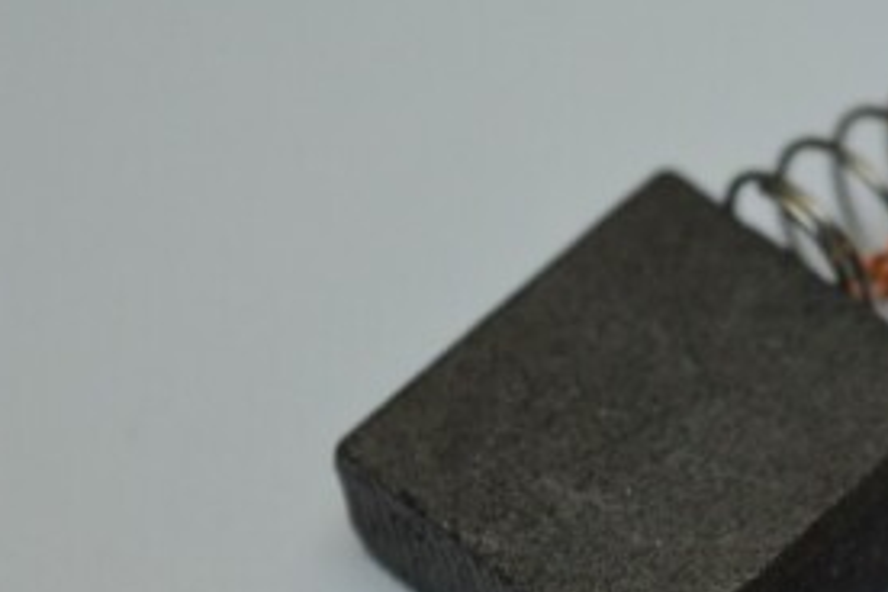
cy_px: 504
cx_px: 1116
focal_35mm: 215
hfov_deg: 9.4
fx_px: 5310
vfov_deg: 6.4
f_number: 5.6
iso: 250
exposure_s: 1/125
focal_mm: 55
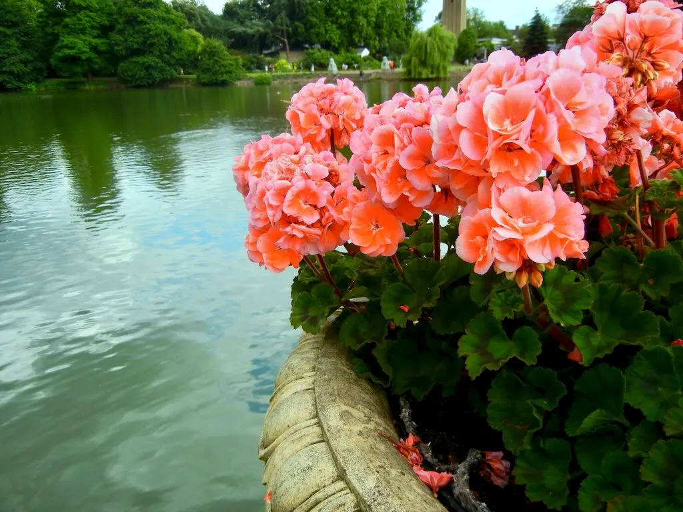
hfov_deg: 60.0
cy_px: 256
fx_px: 592
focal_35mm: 30
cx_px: 342
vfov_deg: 46.8
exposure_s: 1/354
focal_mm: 5.4
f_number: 3.5
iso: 160
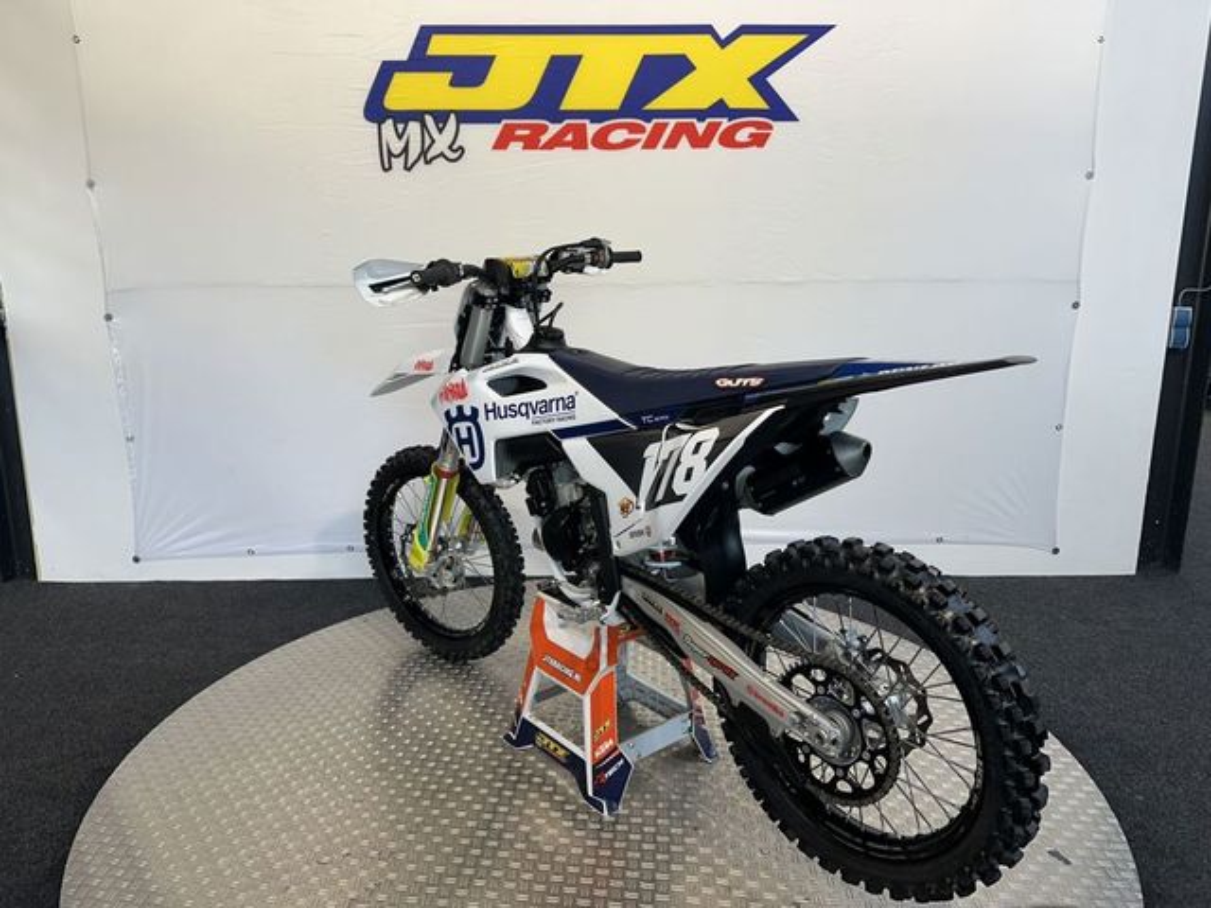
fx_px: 840
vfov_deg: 56.8
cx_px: 606
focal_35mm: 24
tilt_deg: -11.2
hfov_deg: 71.6
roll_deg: -0.8
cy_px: 454
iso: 50
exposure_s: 1/105
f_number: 1.78
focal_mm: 6.86
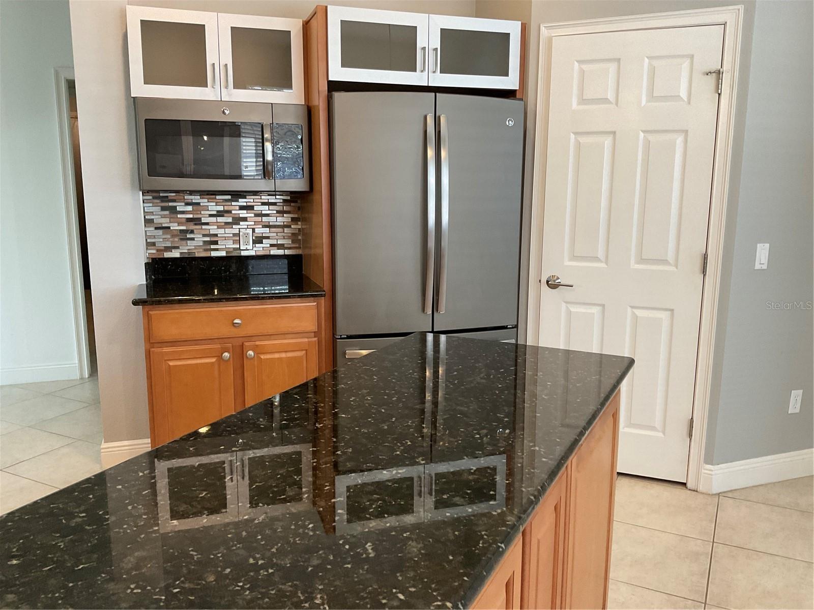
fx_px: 682
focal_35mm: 29
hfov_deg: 61.7
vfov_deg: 48.2
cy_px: 305
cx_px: 407
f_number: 1.8
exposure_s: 1/60
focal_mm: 3
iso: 100
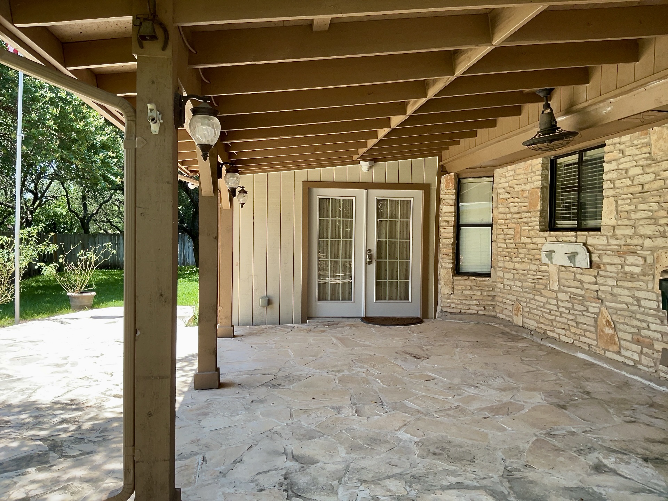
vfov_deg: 51.4
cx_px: 334
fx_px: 521
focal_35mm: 27
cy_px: 250
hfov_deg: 65.3
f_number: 1.8
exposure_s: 1/297
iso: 32
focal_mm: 3
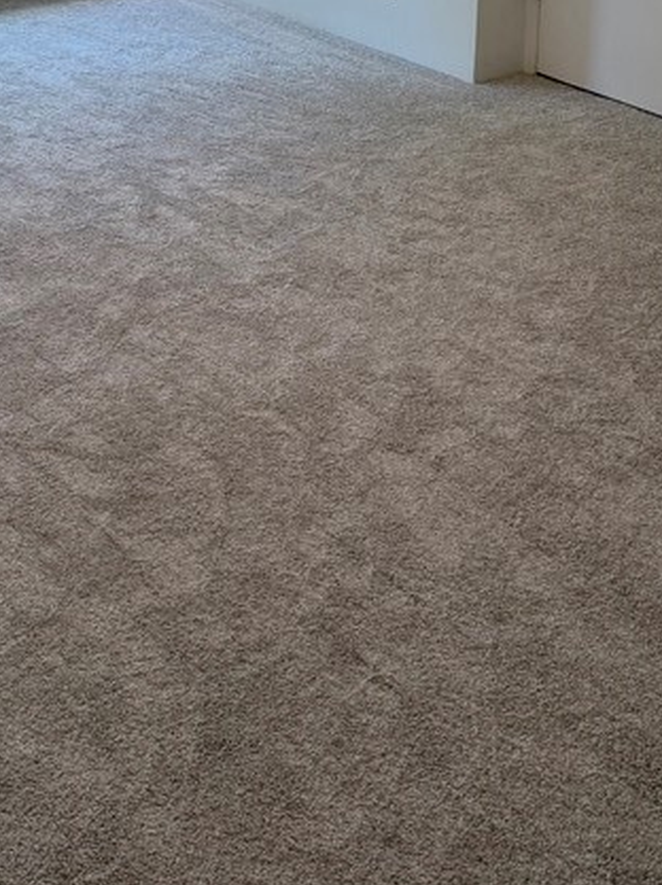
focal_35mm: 59
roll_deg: +1.6
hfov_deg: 24.5
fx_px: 1507
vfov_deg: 30.7
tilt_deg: -15.0
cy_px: 28
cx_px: 161
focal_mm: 6.76
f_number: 1.78
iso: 125
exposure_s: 1/215
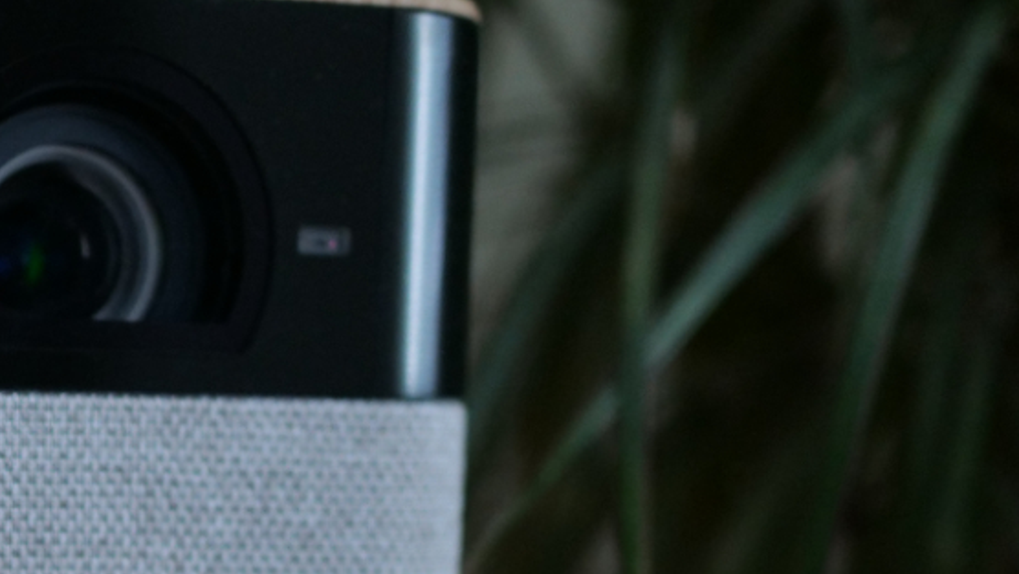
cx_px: -227
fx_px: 3567
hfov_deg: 15.6
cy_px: 850
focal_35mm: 132
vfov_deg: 9.0
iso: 2000
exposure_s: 1/60
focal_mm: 35
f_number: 1.8
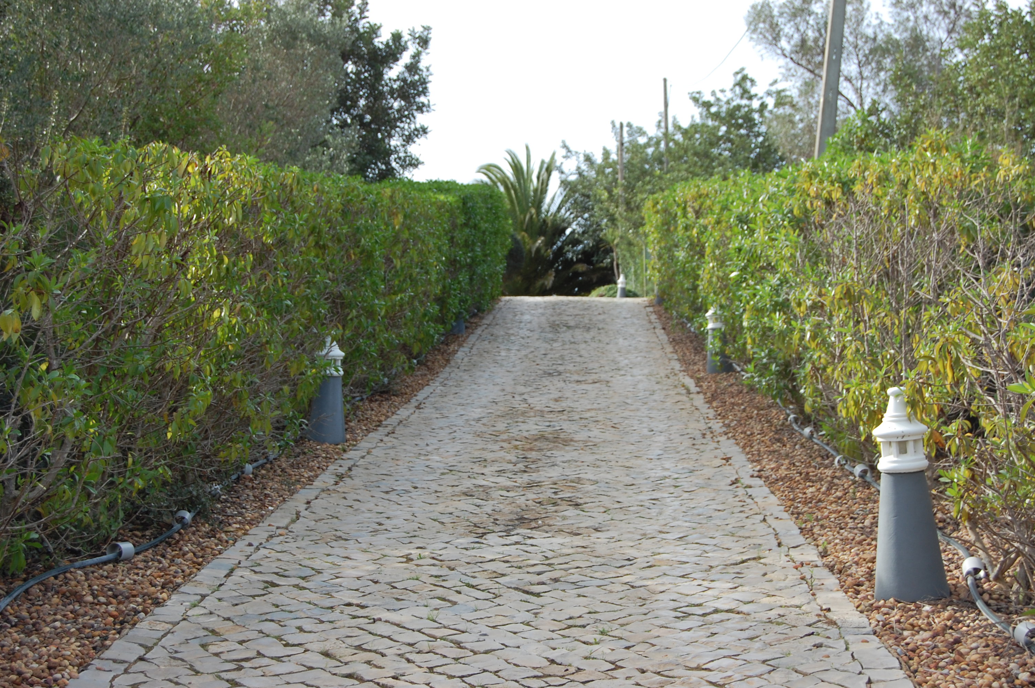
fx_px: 1810
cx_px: 518
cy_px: 344
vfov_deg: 21.5
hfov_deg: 31.9
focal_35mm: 63
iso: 200
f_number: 8
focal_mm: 42
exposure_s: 1/250
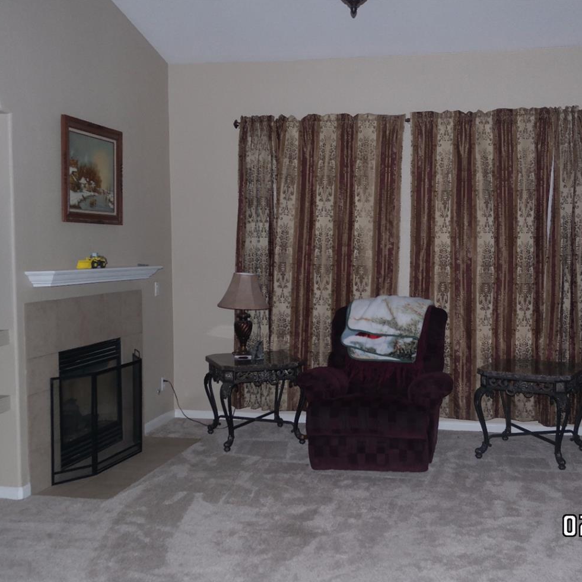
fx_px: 742
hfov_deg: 42.7
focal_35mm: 39
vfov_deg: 42.8
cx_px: 344
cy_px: 295
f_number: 3.5
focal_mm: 20
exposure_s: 1/40
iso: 400
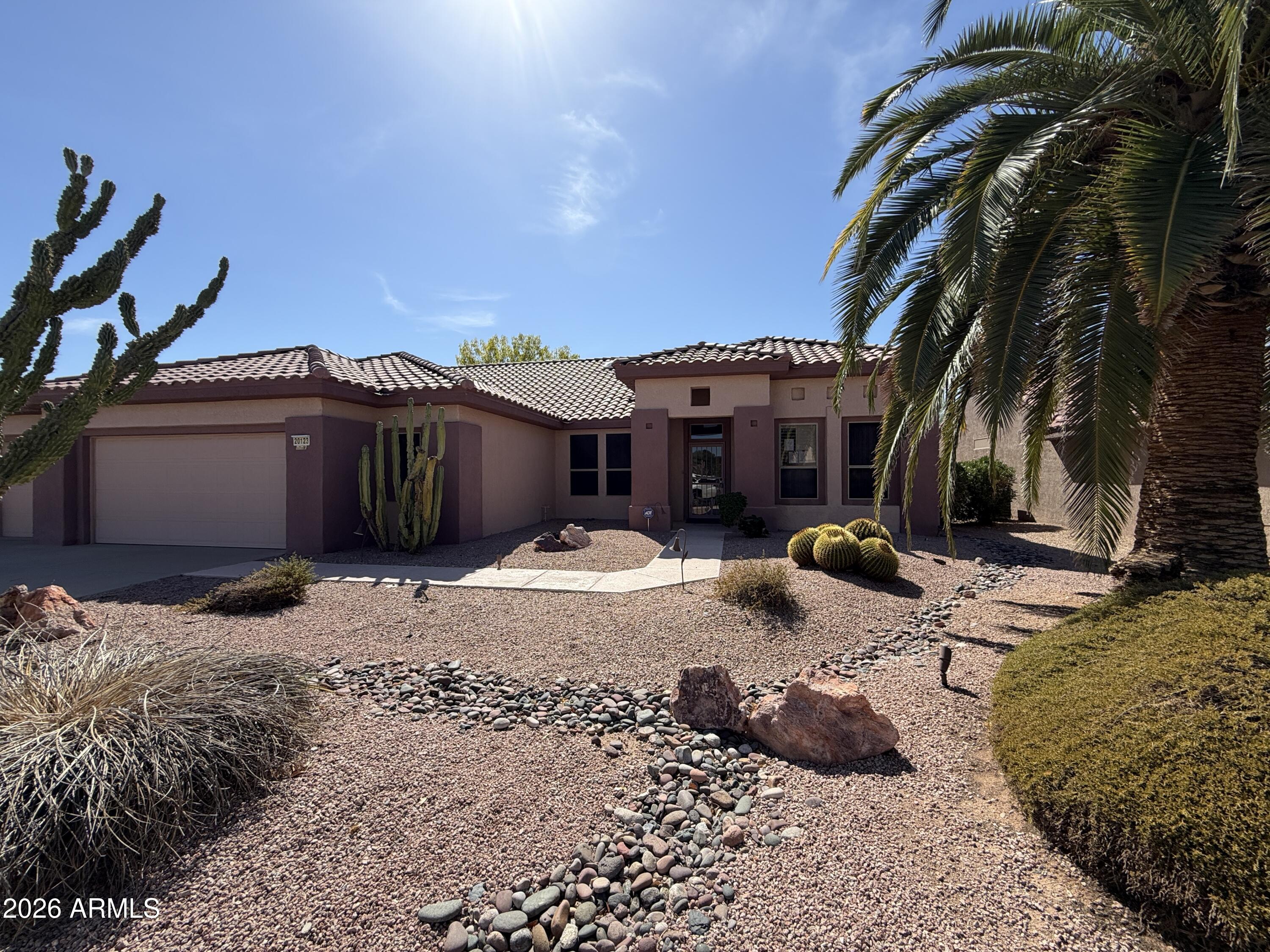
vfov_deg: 85.7
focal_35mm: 14
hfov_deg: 102.1
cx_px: 635
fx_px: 514
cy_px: 476
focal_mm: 2.22
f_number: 2.2
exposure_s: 1/853
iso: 20
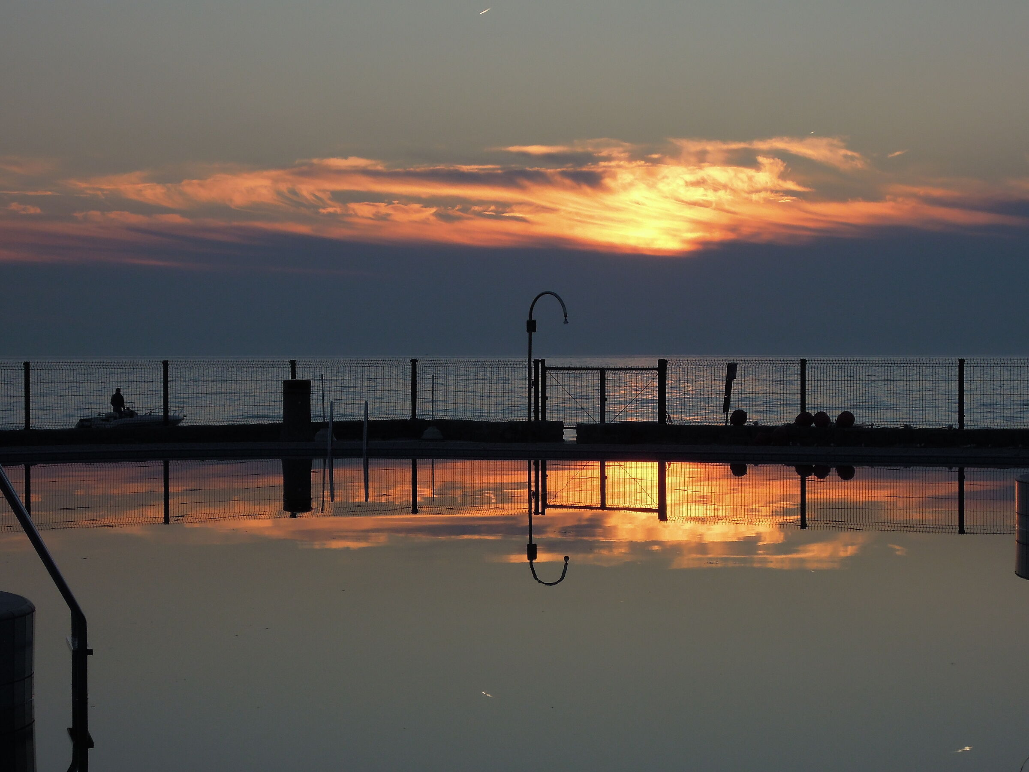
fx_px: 2973
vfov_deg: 14.8
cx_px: 514
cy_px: 386
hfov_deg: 19.6
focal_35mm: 100
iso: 160
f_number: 4.9
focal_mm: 17.9
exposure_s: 1/500
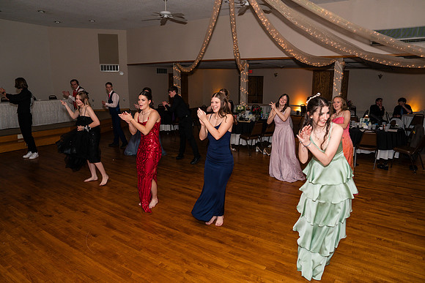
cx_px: 212
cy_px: 142
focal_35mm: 24
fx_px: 283
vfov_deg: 53.2
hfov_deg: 73.7
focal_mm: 24
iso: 400
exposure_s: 1/250
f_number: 4
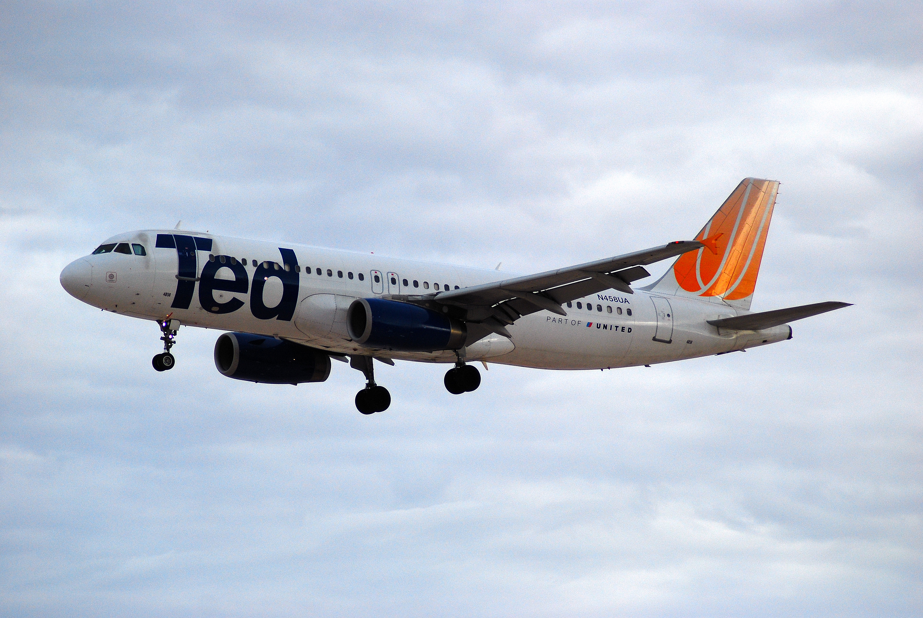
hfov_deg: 8.1
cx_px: 462
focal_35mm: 255
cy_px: 309
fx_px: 6546
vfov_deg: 5.4
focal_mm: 170
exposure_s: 1/3200
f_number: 4.8
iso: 400
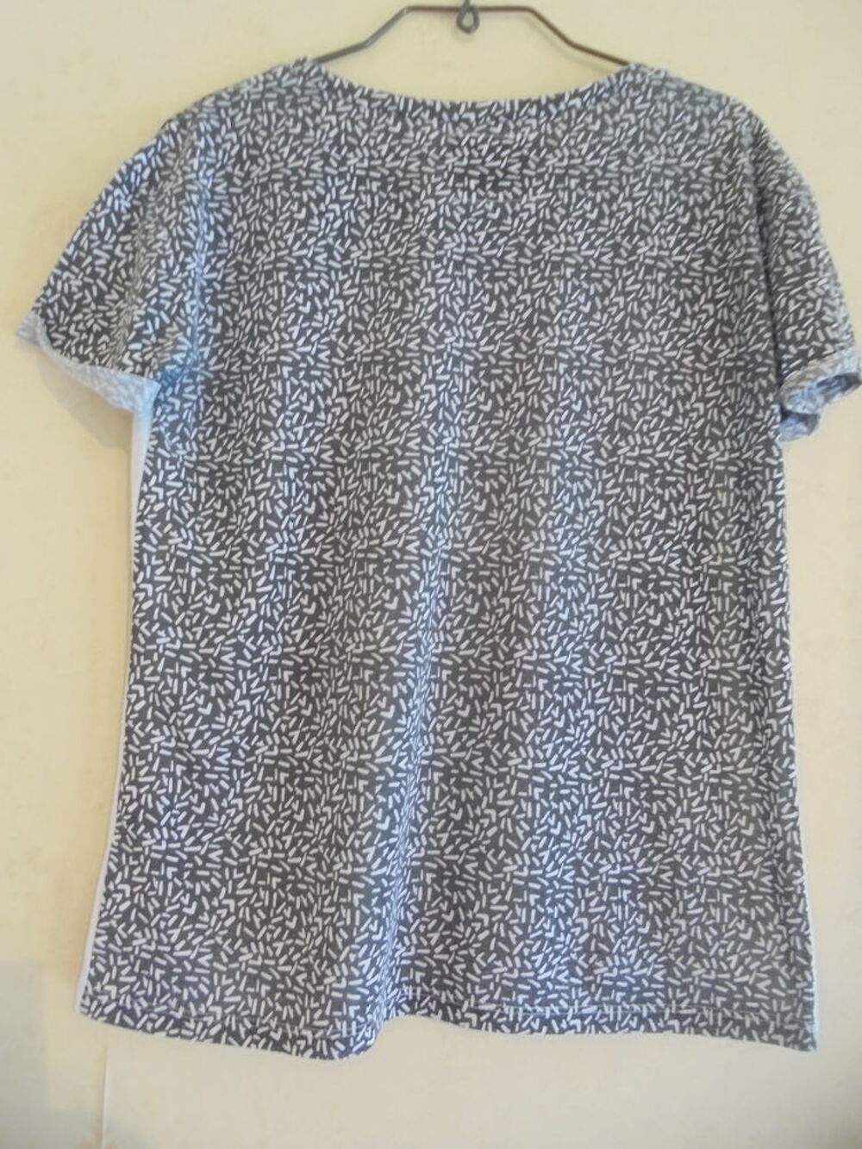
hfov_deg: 53.1
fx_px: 863
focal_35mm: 26
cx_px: 431
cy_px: 574
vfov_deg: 67.3
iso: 400
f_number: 3.5
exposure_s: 1/20
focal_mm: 4.6
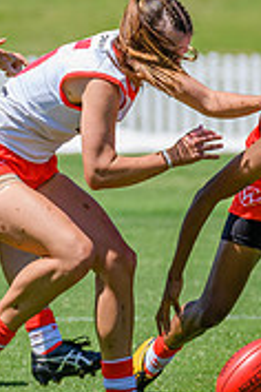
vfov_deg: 1.5
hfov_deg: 1.0
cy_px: 179
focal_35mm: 1347
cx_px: 68
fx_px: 14647
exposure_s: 1/2000
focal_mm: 360
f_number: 9
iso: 800
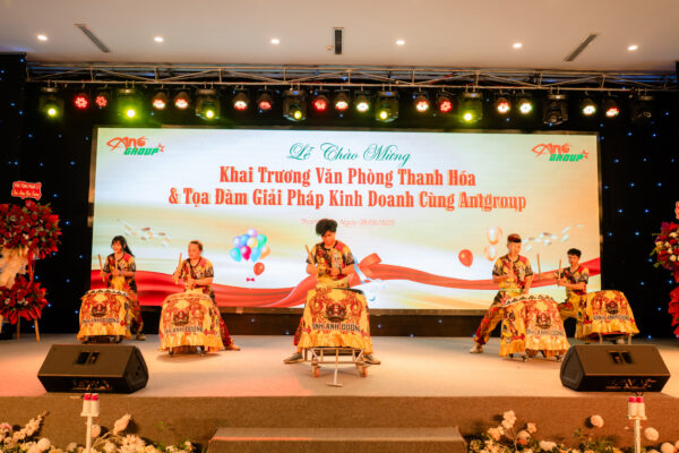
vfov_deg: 43.6
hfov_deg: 61.9
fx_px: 566
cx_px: 340
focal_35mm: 30
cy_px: 226
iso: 1250
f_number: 3.2
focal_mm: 30
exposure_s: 1/200
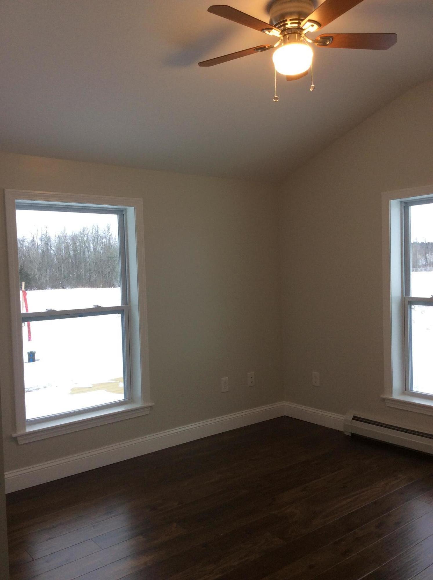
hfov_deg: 44.0
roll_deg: +1.4
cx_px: 216
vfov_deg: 56.9
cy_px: 290
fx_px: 535
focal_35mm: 32
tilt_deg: -3.3
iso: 32
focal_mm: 3.3
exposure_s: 1/30
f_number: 2.4
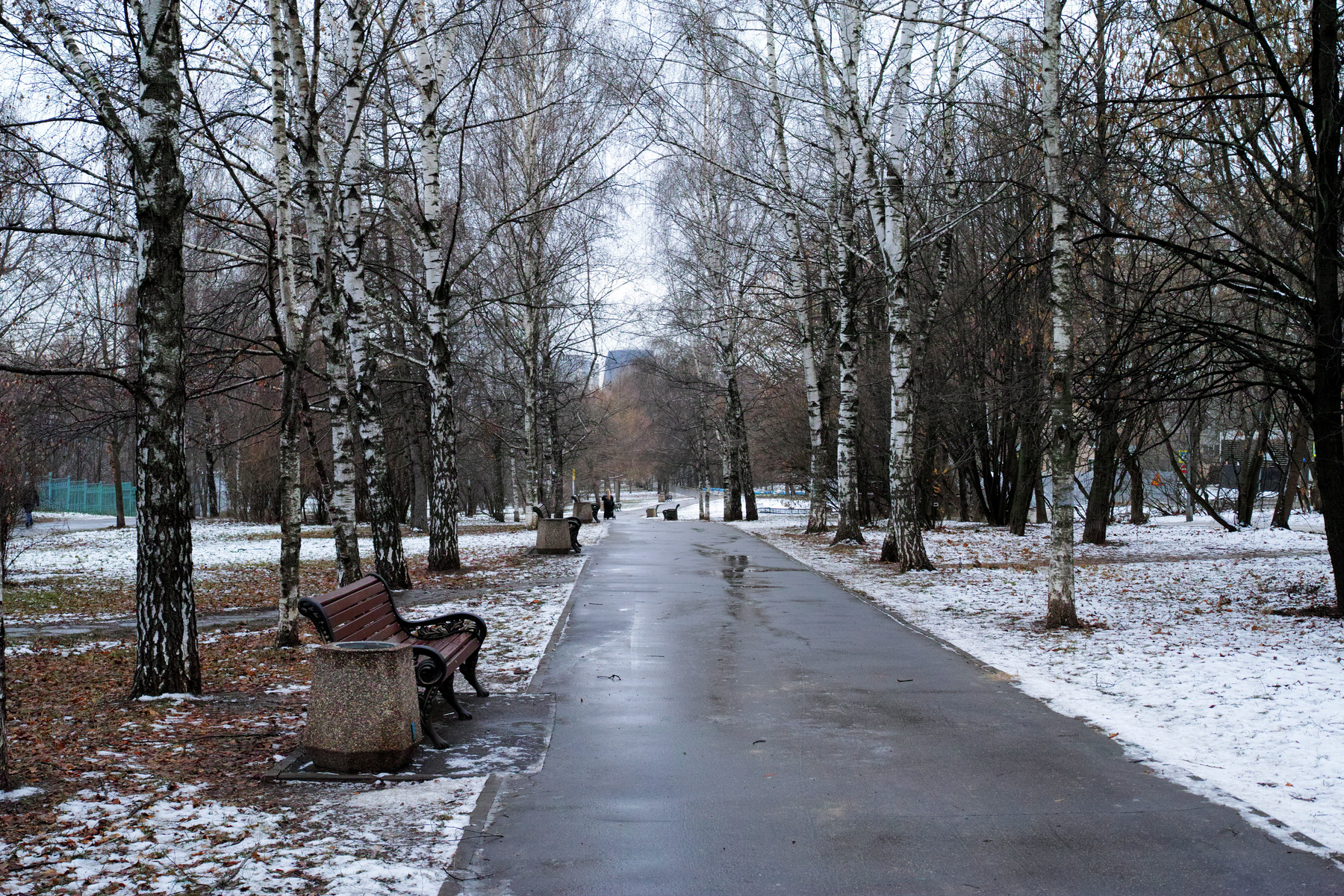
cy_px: 448
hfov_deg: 43.6
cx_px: 672
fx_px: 1680
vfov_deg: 29.9
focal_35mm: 45
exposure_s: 1/60
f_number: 5.6
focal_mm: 30
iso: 320
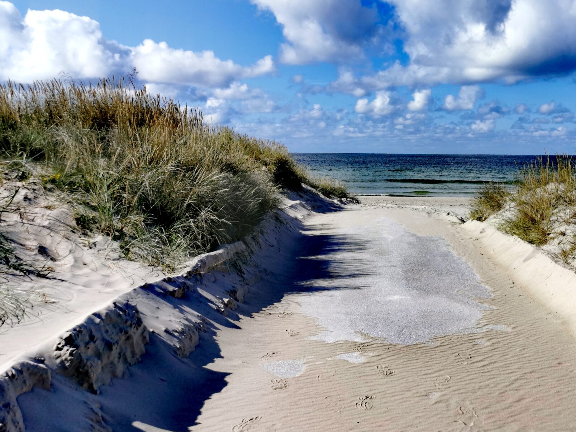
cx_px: 404
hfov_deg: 43.0
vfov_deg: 33.4
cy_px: 152
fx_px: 716
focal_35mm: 43
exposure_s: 1/5618
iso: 50
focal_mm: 5.56
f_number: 1.6
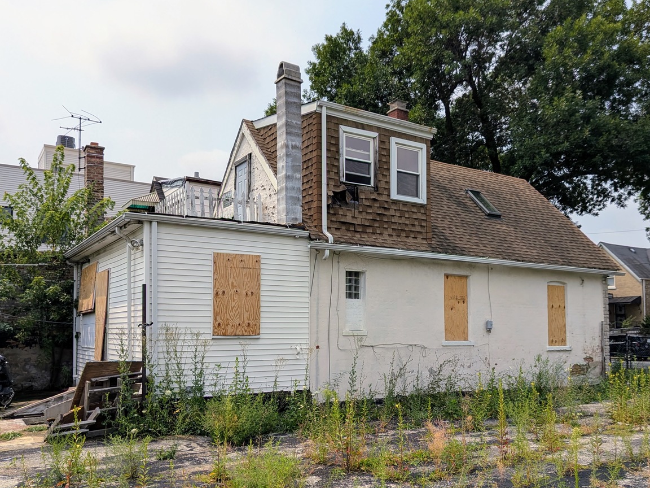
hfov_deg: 59.8
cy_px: 284
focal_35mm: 30
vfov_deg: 46.6
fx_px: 563
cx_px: 361
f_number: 1.7
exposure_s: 1/2755
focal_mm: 4.53
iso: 28
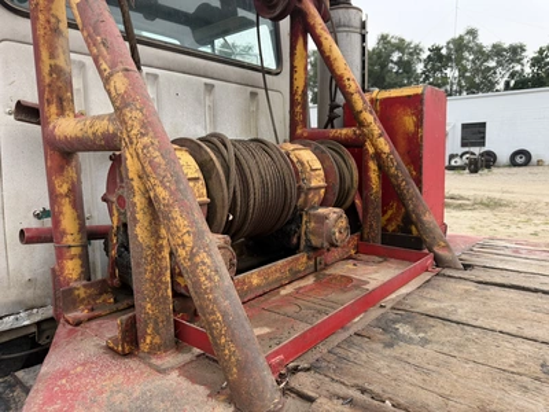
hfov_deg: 71.6
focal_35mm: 24
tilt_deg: -7.4
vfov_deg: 56.8
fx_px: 381
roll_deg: +3.8
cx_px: 274
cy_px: 206
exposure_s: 1/1250
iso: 100
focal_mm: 6.76
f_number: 1.78
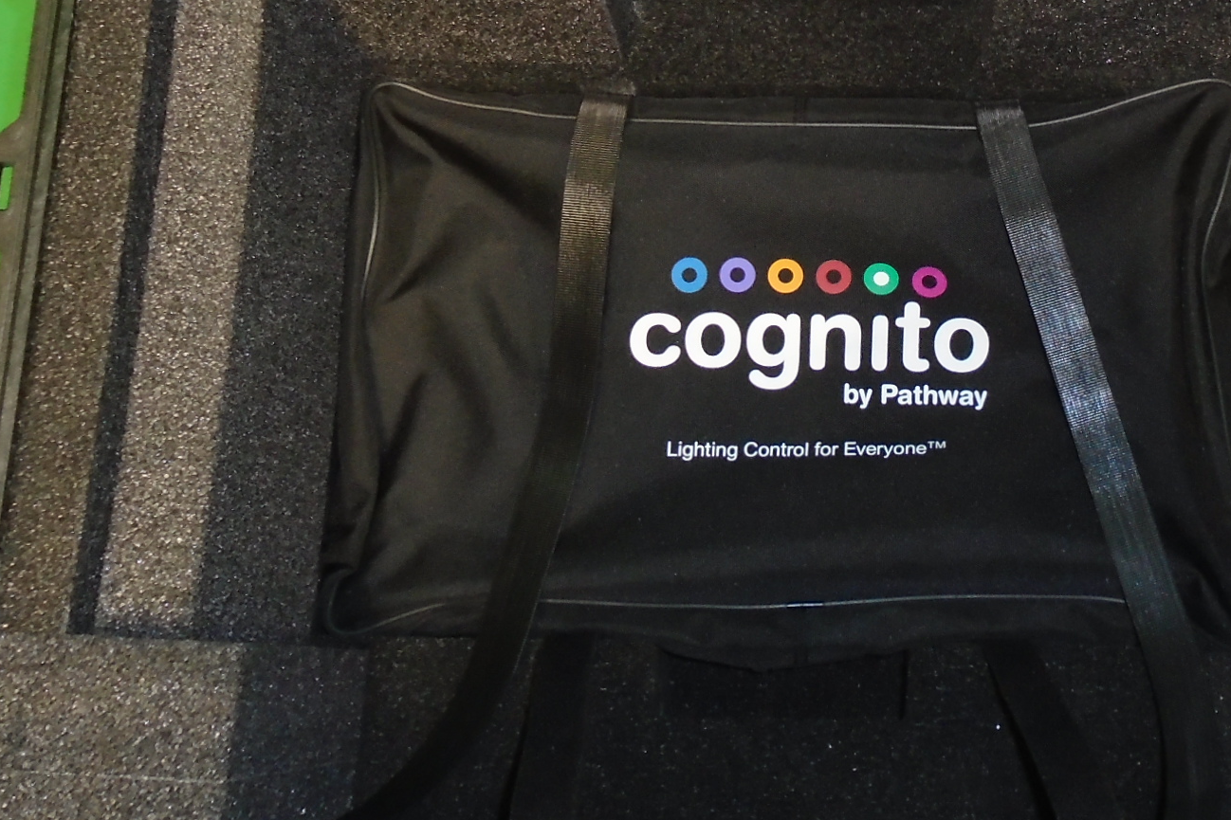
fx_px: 1846
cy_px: 102
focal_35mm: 54
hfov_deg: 36.2
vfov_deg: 24.4
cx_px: 892
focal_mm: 4.6
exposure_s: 1/30
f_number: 3.2
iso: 200
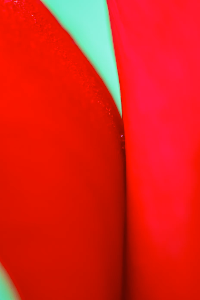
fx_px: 750
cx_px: 100
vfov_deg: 22.6
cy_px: 150
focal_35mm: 90
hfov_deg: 15.2
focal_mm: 60
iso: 400
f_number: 11
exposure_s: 1/400
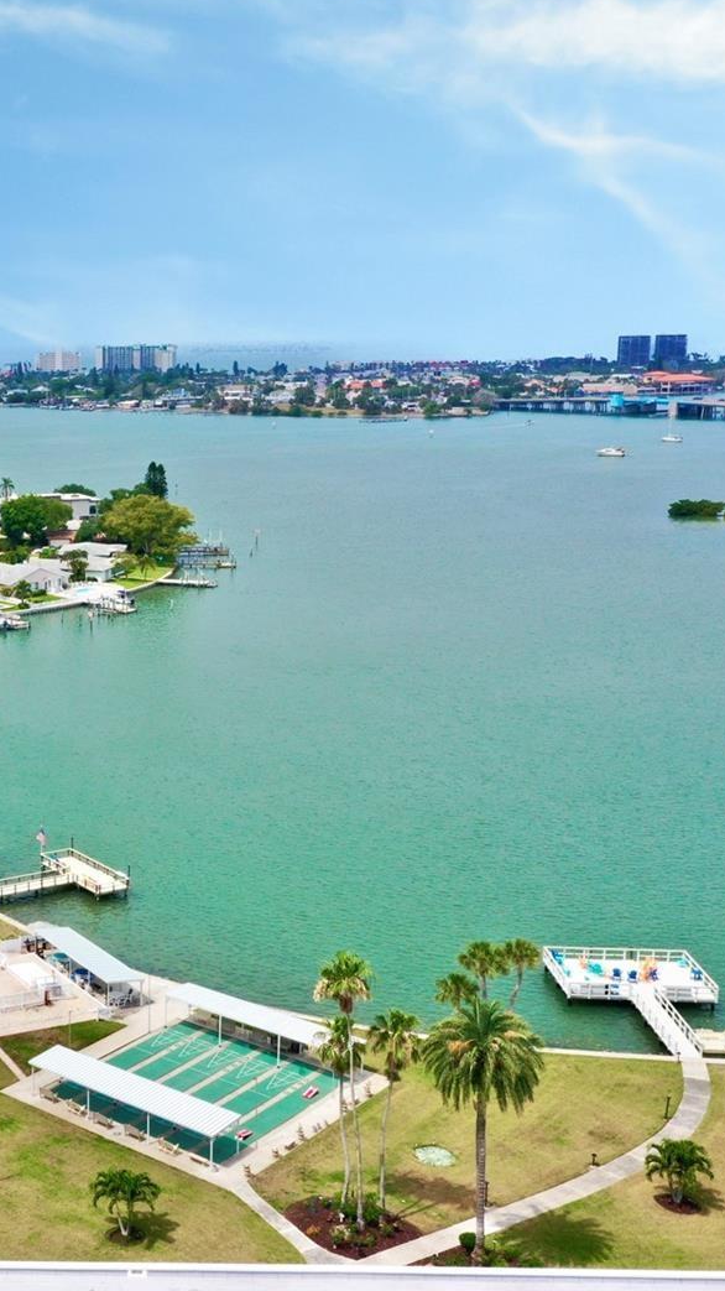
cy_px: 644
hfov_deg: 24.7
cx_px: -69
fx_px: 1539
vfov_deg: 45.5
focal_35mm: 45
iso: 100
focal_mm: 10.26
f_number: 10
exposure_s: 1/200
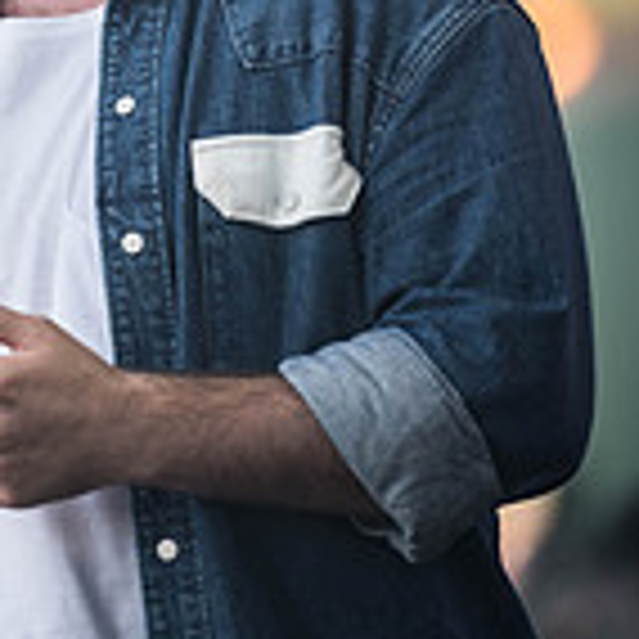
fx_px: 11257
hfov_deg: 3.2
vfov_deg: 3.2
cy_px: 63
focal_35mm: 539
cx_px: 14
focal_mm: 200
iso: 200
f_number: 2.8
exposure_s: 1/500
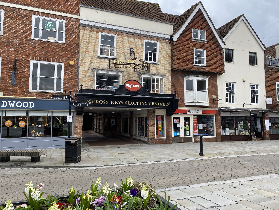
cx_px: 140
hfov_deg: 67.3
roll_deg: +0.0
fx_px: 210
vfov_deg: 53.1
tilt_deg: +4.8
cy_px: 105
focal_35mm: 26
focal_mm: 4.25
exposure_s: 1/905
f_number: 1.8
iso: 32
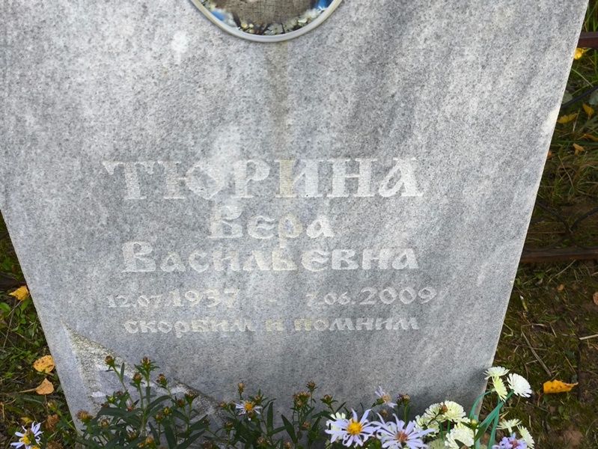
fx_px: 864
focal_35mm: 50
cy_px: 224
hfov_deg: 38.2
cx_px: 299
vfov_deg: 29.1
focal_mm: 4.71
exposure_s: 1/191
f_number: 1.7
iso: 50
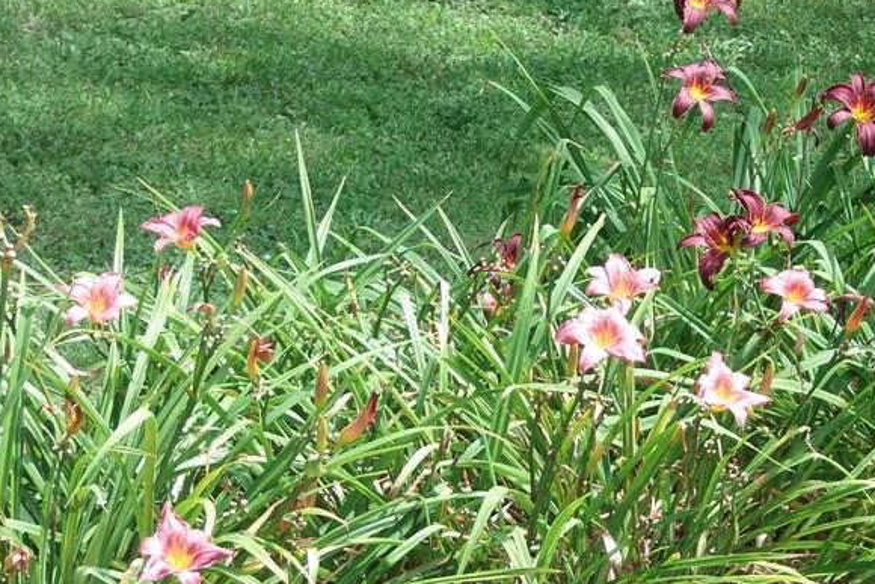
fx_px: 3258
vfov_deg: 10.2
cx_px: 670
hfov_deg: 15.2
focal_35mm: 134
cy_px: 416
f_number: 4.2
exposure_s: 1/160
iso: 100
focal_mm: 13
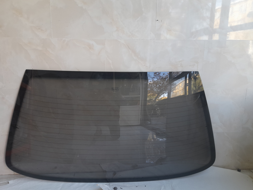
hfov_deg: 65.3
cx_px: 123
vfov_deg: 51.4
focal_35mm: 27
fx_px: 197
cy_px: 94
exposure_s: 1/50
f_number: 2
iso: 50
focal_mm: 4.6
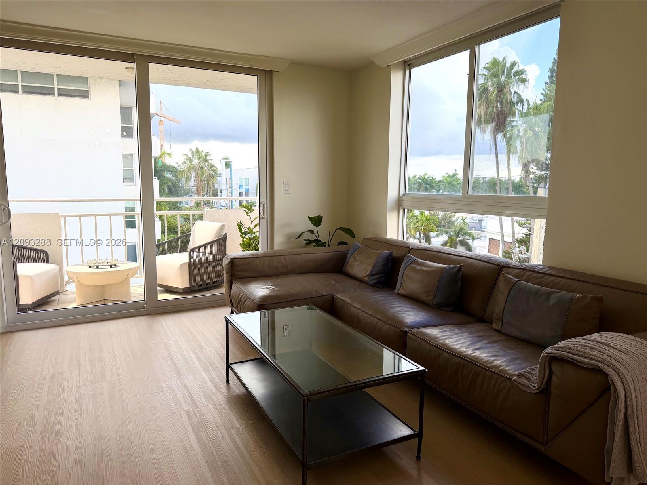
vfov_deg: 56.8
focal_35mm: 24
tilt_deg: -8.1
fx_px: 449
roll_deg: -0.5
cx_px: 324
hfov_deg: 71.6
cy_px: 242
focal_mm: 6.76
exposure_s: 1/341
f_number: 1.78
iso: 80
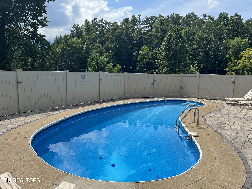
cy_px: 94
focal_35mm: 26
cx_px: 126
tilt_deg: -6.3
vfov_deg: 53.1
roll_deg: -1.3
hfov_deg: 67.3
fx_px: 189
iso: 50
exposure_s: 1/3460
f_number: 1.5
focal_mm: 5.7
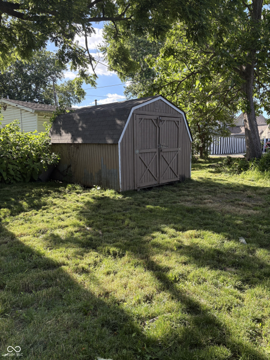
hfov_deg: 53.0
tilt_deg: -6.1
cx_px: 135
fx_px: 270
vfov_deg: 67.3
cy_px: 180
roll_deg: +0.8
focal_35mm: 26
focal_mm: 5.96
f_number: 1.6
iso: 64
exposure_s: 1/680
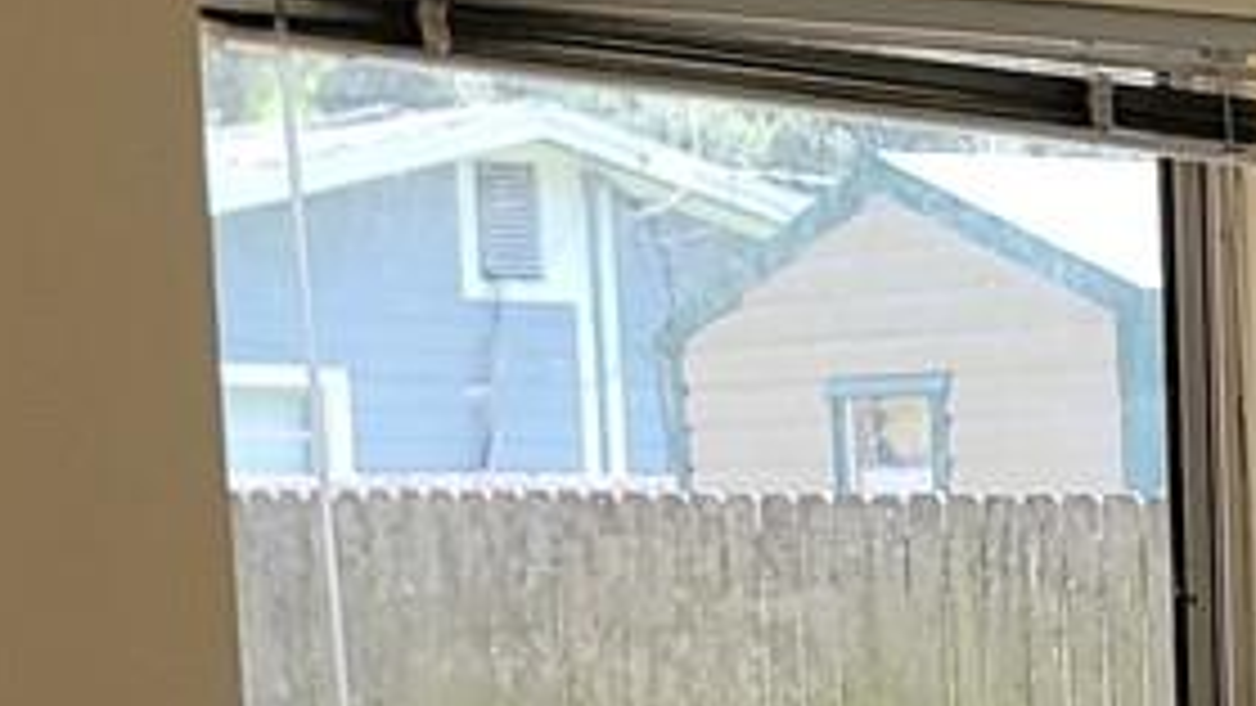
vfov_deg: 7.7
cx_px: 1679
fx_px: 4996
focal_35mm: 150
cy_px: 1475
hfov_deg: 13.7
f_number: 1.8
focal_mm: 6.7
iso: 20
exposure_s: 1/60
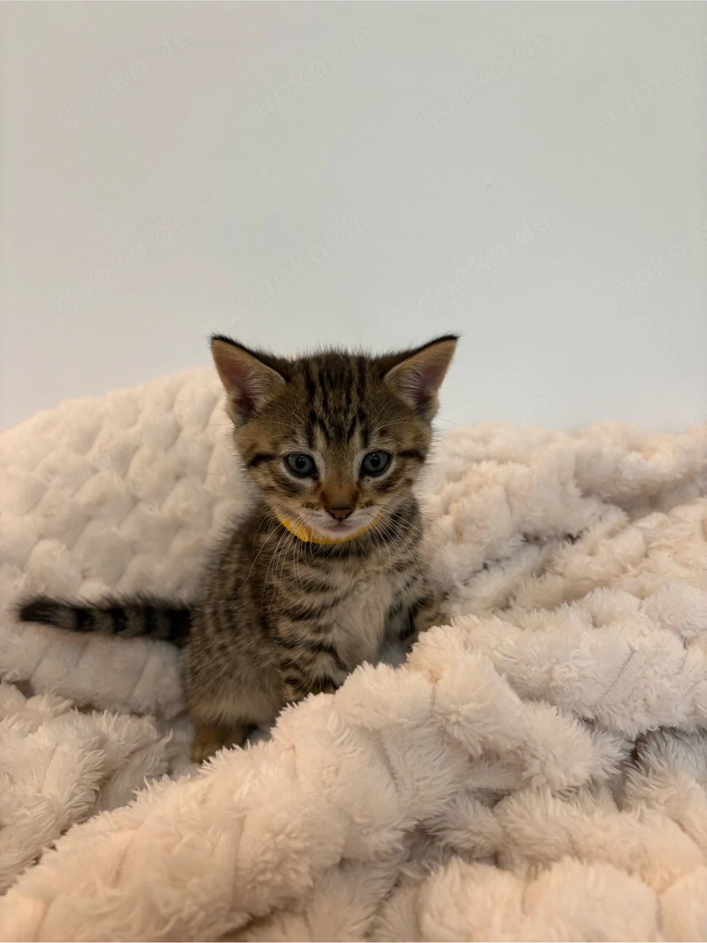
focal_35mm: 26
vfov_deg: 67.3
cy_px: 472
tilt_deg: -4.5
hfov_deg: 53.0
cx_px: 354
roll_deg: +3.6
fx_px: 708
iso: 125
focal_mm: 5.96
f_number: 1.6
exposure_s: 1/51
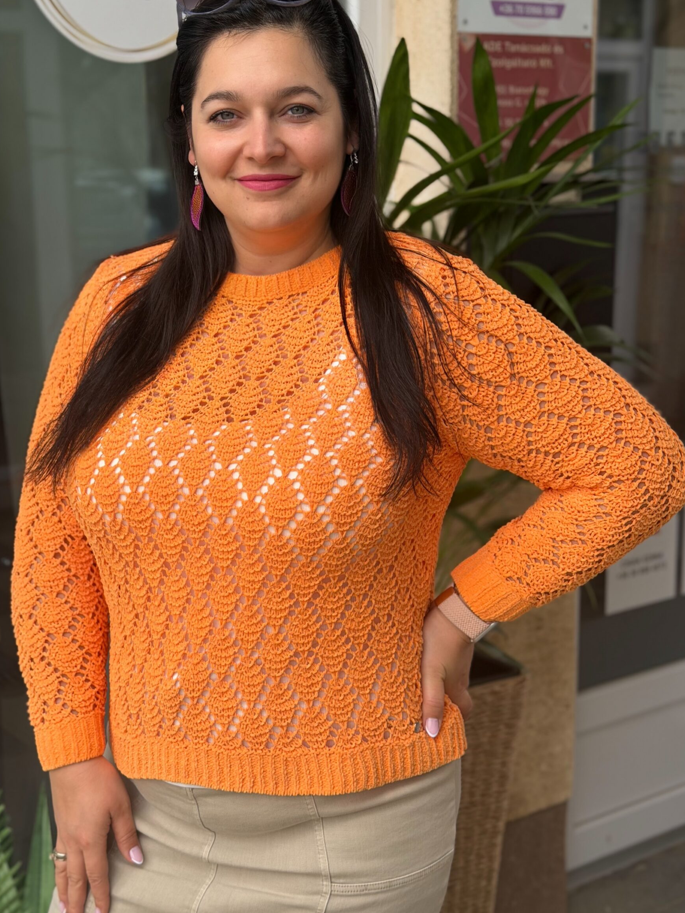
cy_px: 440
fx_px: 1398
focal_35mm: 53
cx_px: 325
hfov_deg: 27.5
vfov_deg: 36.2
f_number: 1.78
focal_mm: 6.76
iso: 64
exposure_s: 1/669
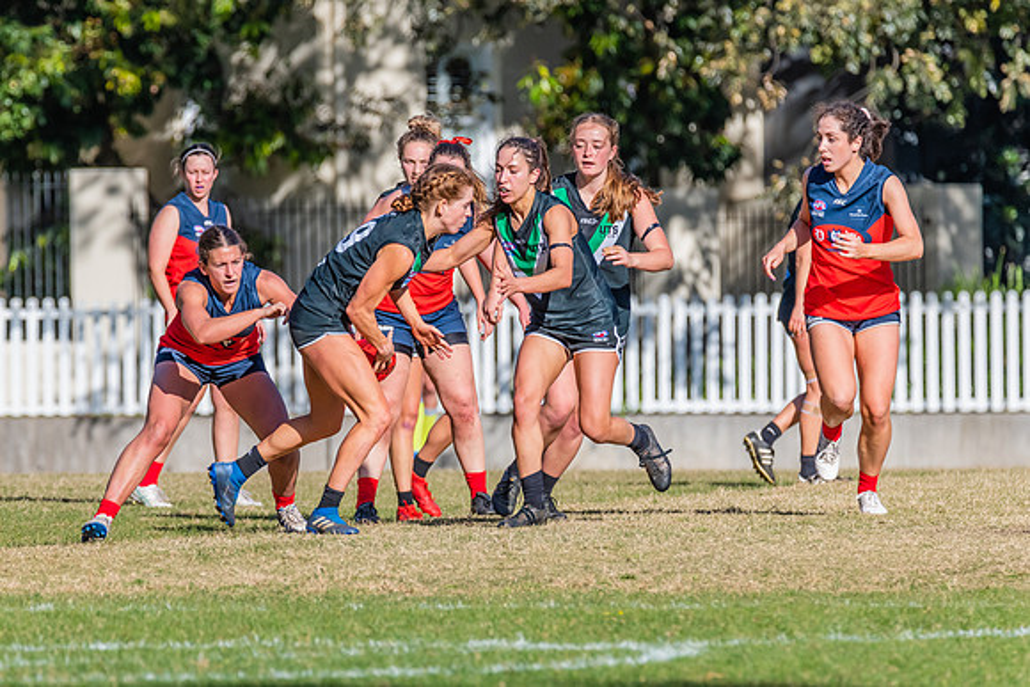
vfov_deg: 2.5
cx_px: 431
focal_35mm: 551
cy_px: 349
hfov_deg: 3.7
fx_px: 15756
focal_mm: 450
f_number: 10
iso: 800
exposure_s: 1/1600
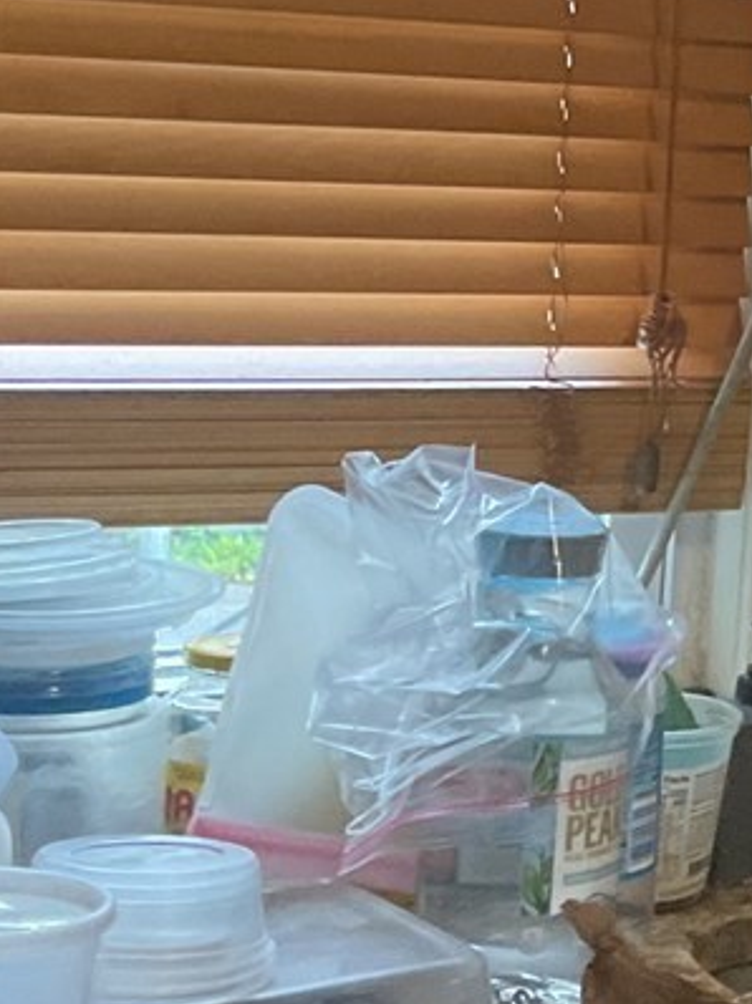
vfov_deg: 17.6
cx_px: 1342
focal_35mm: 112
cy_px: 388
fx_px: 3248
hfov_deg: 12.2
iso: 250
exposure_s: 1/60
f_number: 1.8
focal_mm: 3
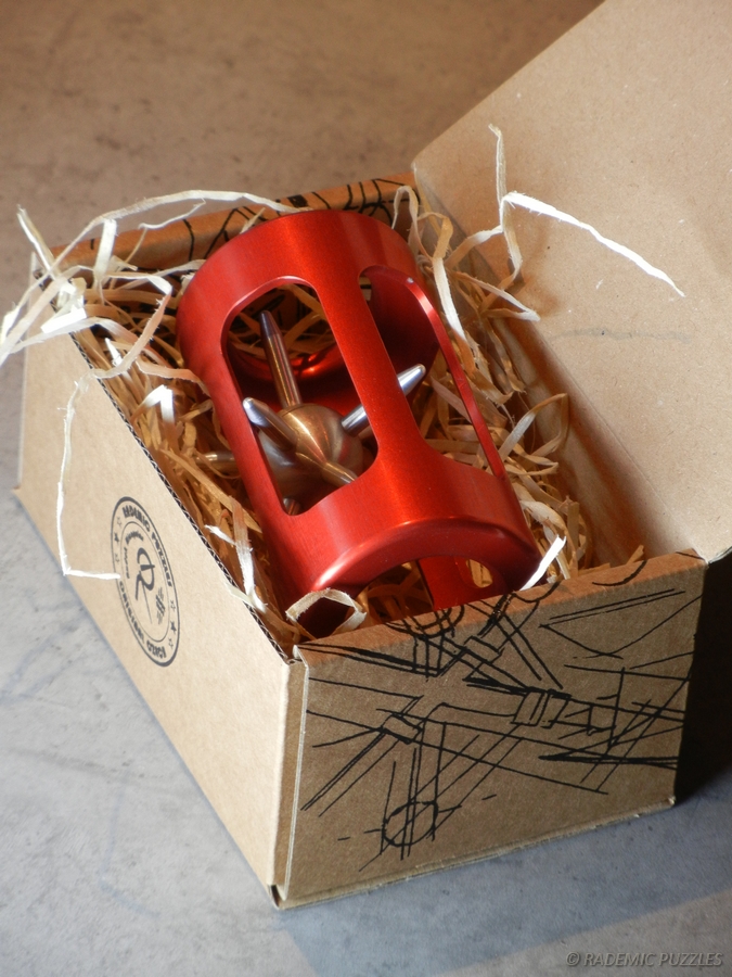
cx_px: 366
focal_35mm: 262
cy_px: 488
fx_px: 7387
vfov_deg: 7.6
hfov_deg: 5.7
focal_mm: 47.2
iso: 249
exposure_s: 1/30
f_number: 5.1
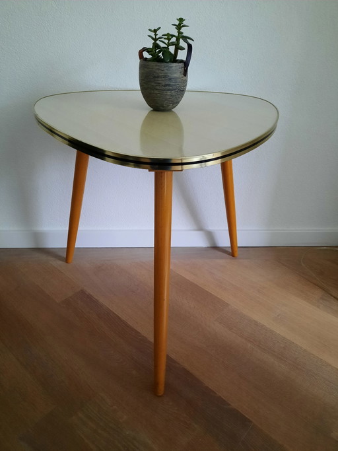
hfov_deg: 54.9
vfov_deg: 69.4
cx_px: 169
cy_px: 226
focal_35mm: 25
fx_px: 326
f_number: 2
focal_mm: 4.6
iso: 800
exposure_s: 1/25
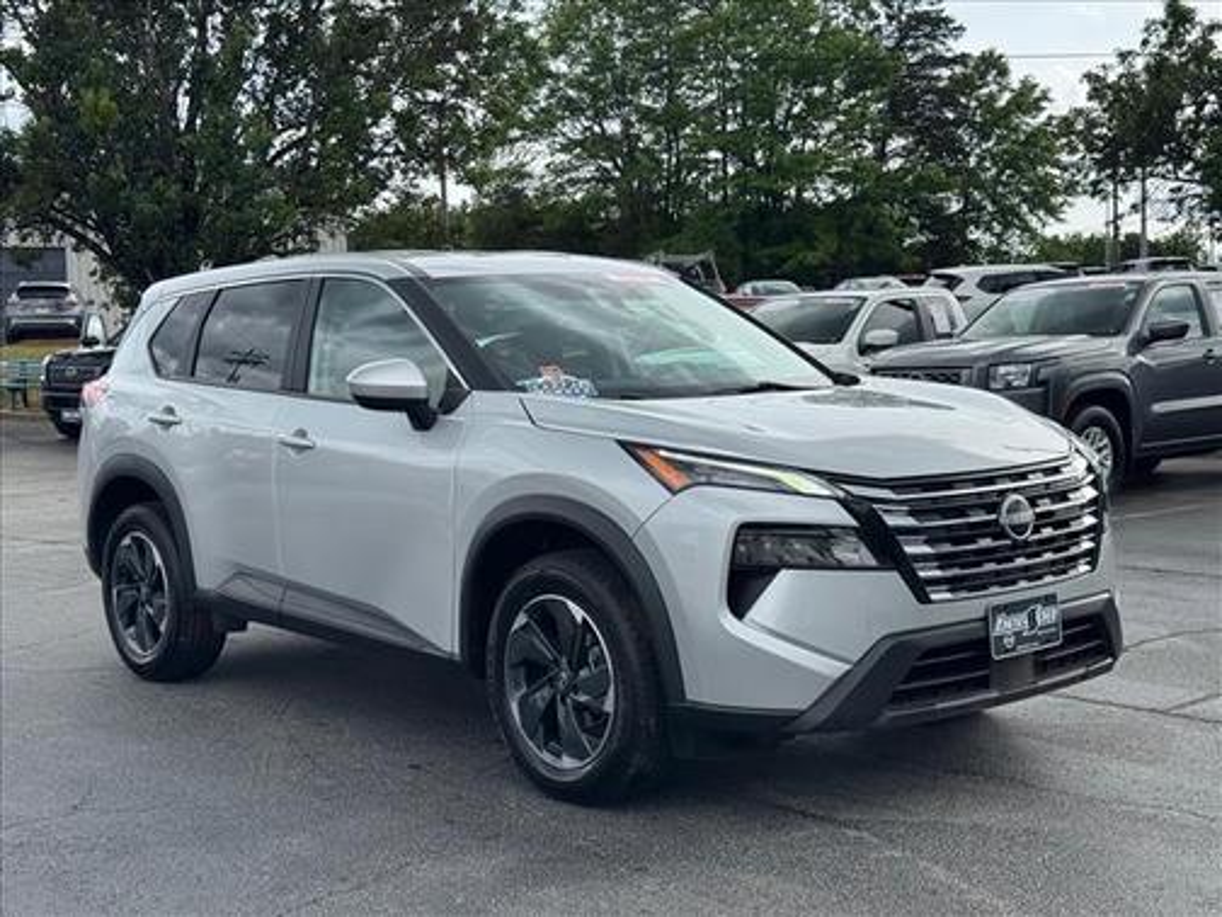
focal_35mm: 48
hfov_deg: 39.7
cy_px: 458
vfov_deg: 30.3
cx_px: 611
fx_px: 1694
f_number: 1.78
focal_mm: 6.76
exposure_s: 1/2110
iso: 64
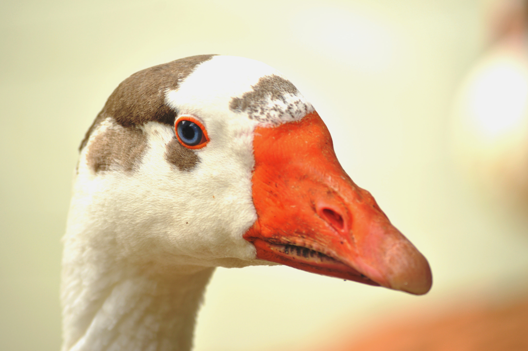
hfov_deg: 9.5
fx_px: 3187
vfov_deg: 6.3
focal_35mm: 218
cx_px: 264
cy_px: 176
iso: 100
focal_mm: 145
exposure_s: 1/160
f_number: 5
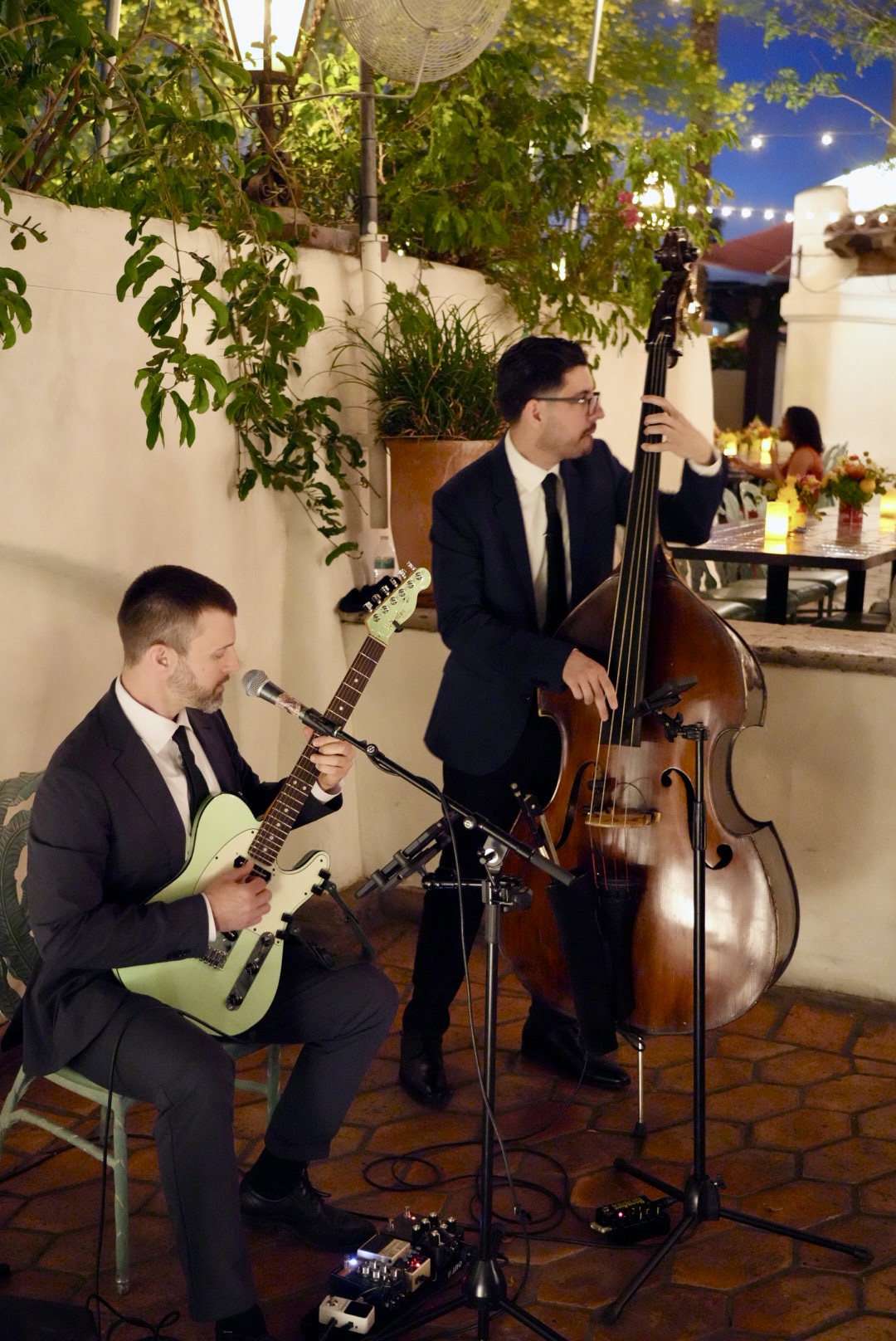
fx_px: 1528
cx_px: 448
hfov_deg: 32.7
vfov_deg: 47.4
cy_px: 670
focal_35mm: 41
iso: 12800
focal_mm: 41
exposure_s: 1/25
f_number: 4
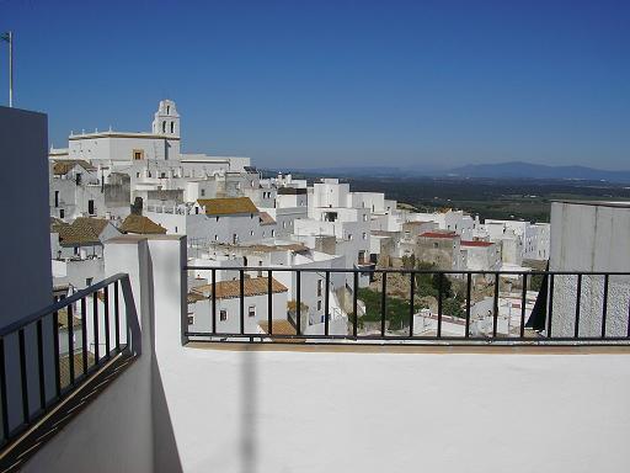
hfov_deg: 49.0
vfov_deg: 37.7
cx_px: 315
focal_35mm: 38
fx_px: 692
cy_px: 236
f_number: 4.1
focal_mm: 5.8
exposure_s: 1/2000
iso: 50
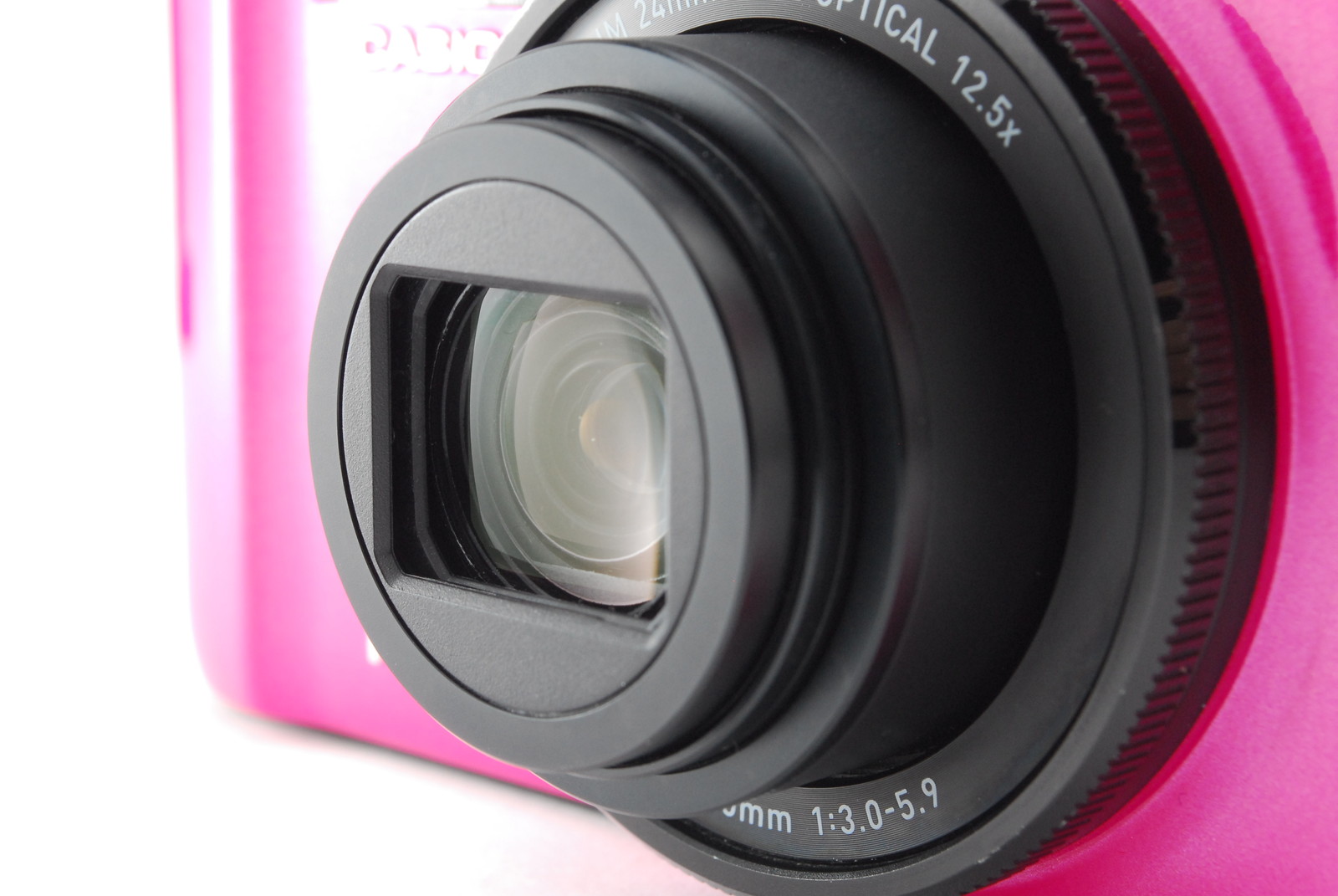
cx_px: 669
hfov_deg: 24.6
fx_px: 3070
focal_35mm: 82
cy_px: 448
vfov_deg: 16.6
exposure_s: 1/100
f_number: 14
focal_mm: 55
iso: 500
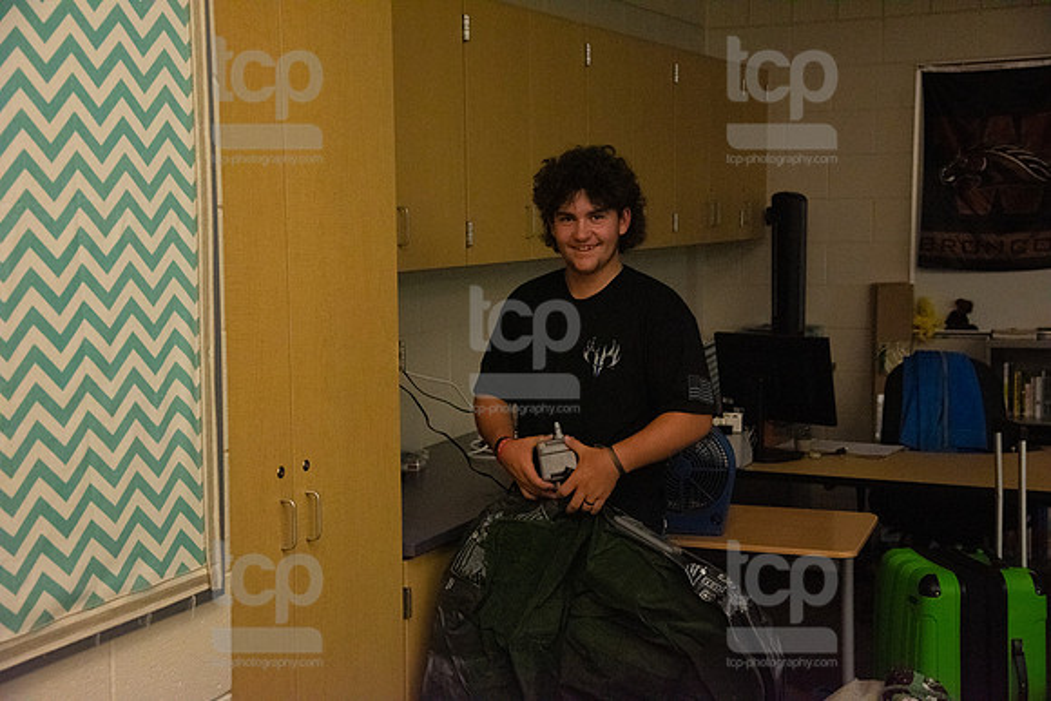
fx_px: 1518
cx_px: 526
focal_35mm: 52
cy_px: 350
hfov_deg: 38.2
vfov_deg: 26.0
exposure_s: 1/400
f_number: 5
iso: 6400
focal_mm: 52
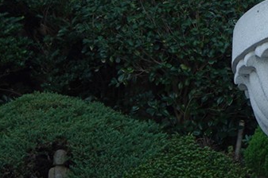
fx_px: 1547
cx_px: 546
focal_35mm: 208
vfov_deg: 6.1
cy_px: -330
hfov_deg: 9.3
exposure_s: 1/100
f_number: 6.3
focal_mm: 35
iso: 160
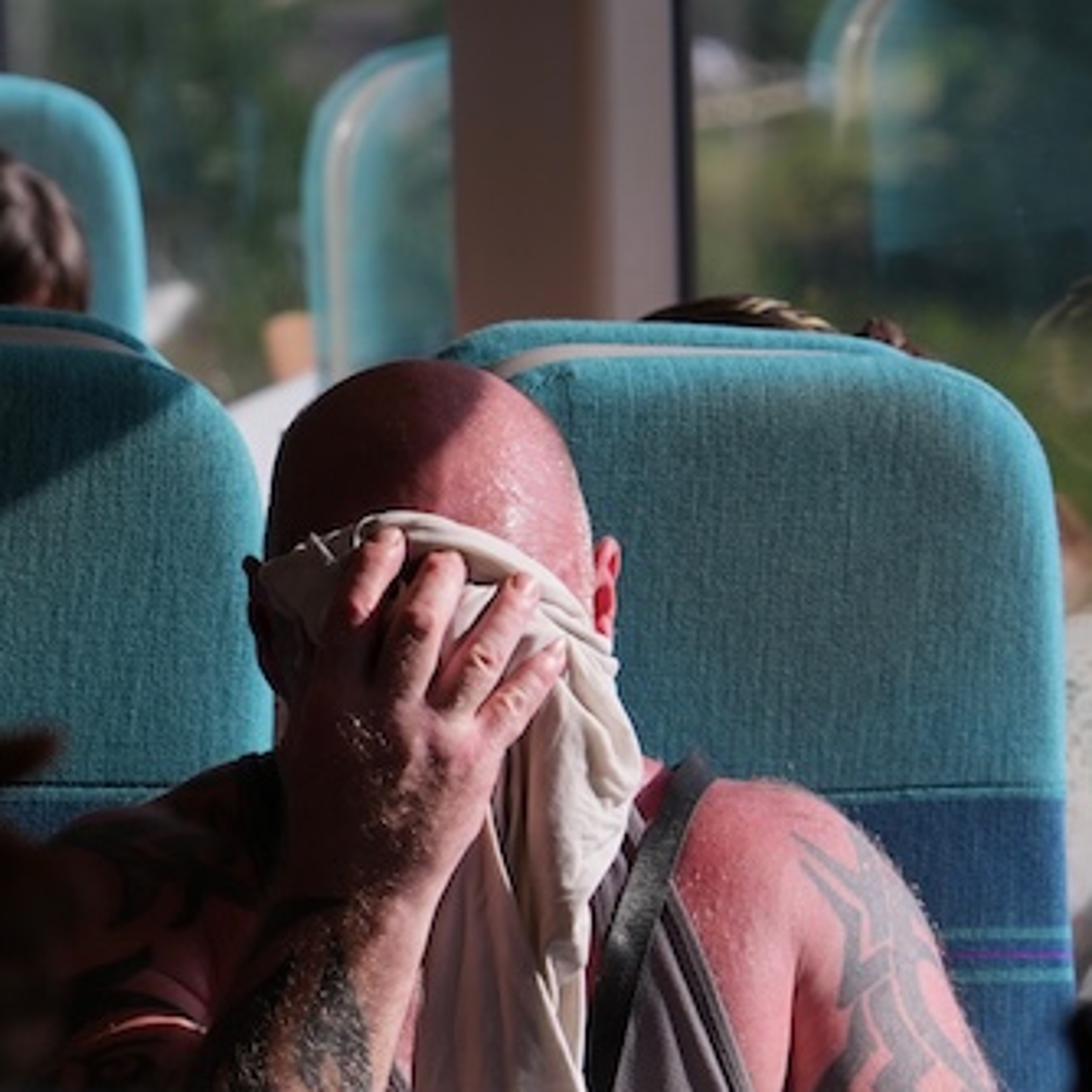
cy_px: 755
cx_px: -268
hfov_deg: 10.8
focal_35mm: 159
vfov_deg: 11.0
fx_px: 5675
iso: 100
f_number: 2.8
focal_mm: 52
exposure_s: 1/800
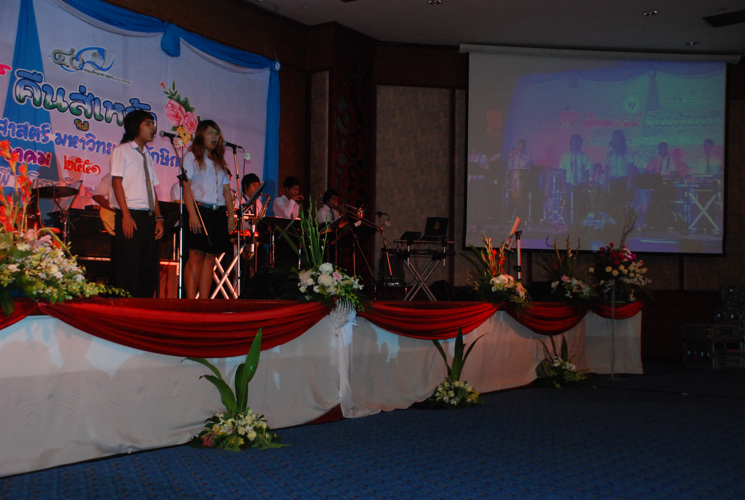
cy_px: 250
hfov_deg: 46.3
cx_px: 372
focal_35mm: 42
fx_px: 871
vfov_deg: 32.0
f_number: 5
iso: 1000
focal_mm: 28
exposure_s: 1/60
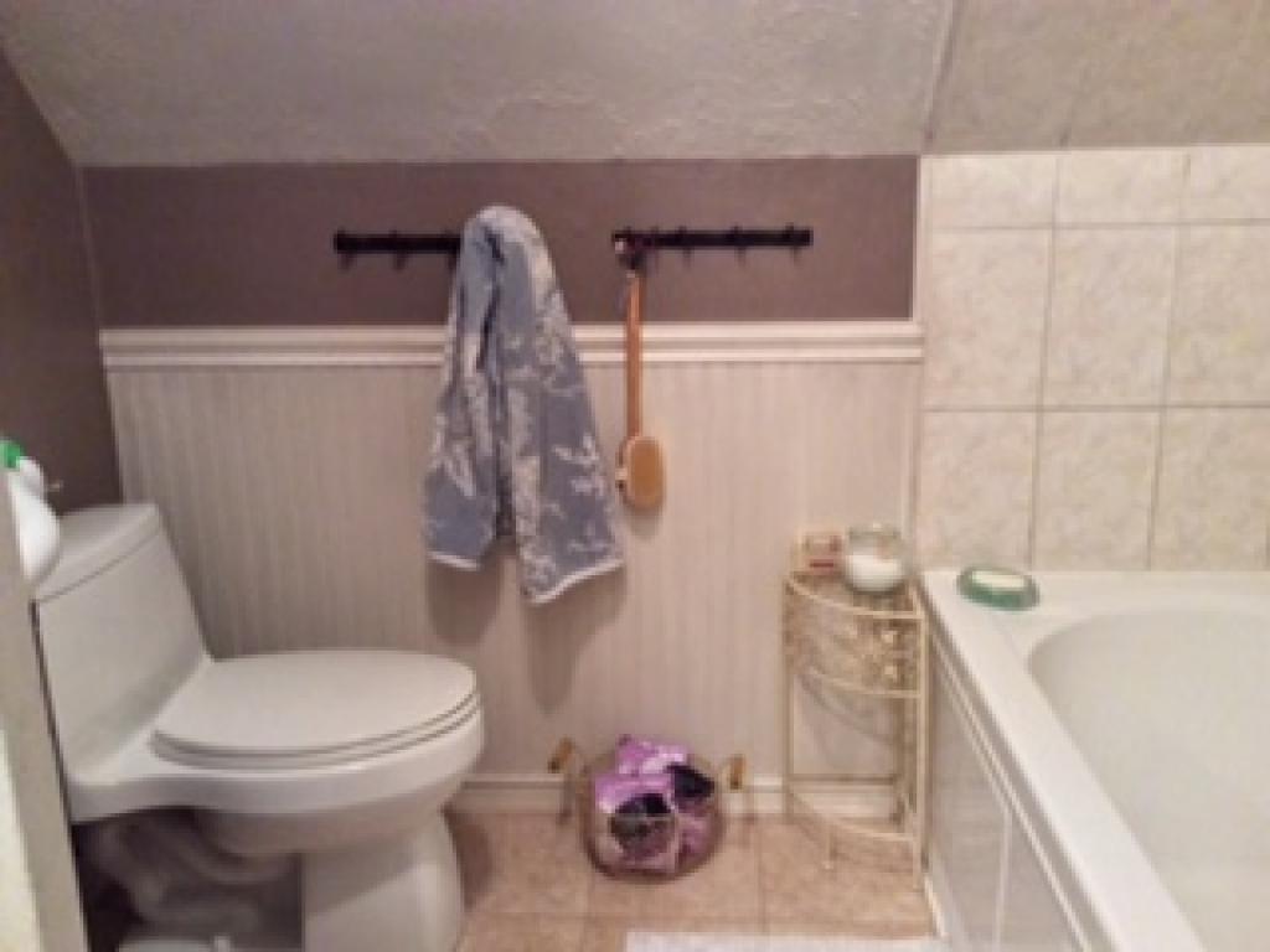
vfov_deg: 44.2
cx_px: 635
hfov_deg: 56.8
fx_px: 1174
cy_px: 476
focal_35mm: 32
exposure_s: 1/20
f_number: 2.4
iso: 320
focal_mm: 3.3
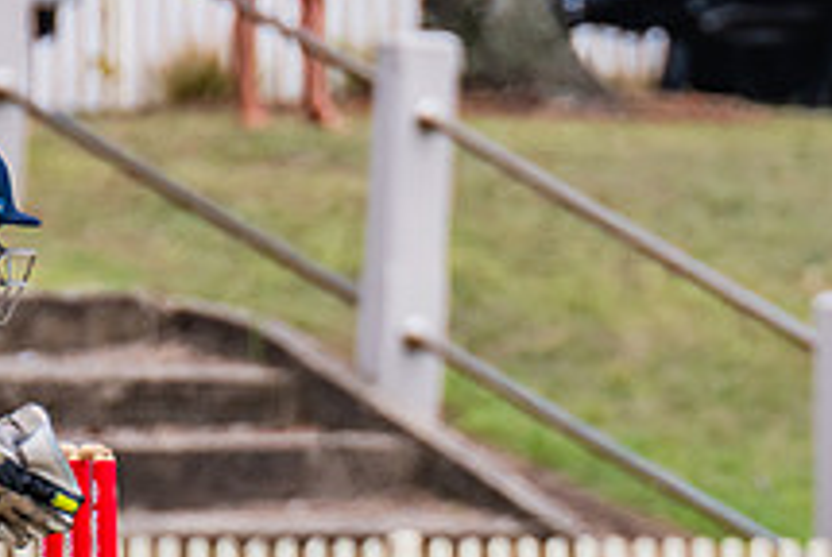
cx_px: 882
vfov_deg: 0.8
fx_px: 39388
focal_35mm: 1702
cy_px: 489
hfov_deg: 1.2
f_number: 9
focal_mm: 600
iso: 800
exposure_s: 1/2000
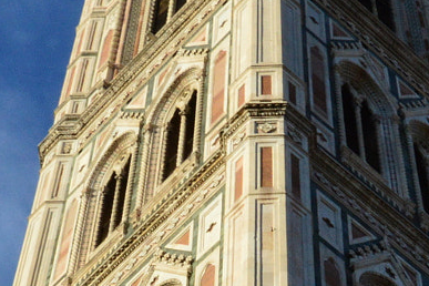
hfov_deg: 15.7
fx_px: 1550
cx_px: 273
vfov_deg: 10.5
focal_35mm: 130
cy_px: 248
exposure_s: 1/250
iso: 800
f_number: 18
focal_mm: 21
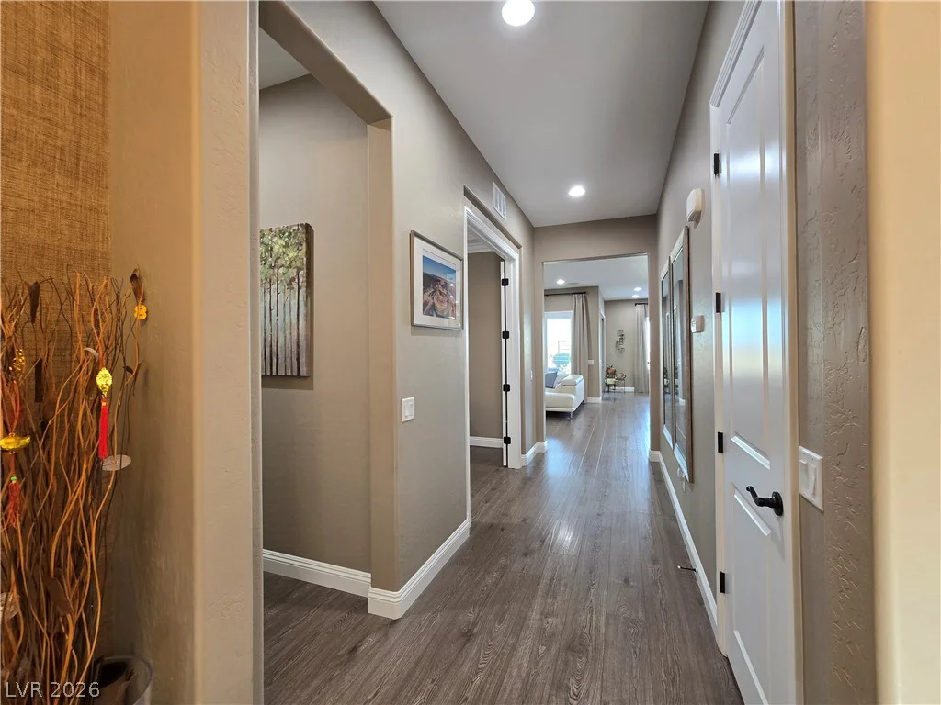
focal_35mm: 13
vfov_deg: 89.9
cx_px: 470
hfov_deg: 106.2
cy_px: 352
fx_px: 353
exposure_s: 1/60
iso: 160
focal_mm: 2.2
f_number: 2.2
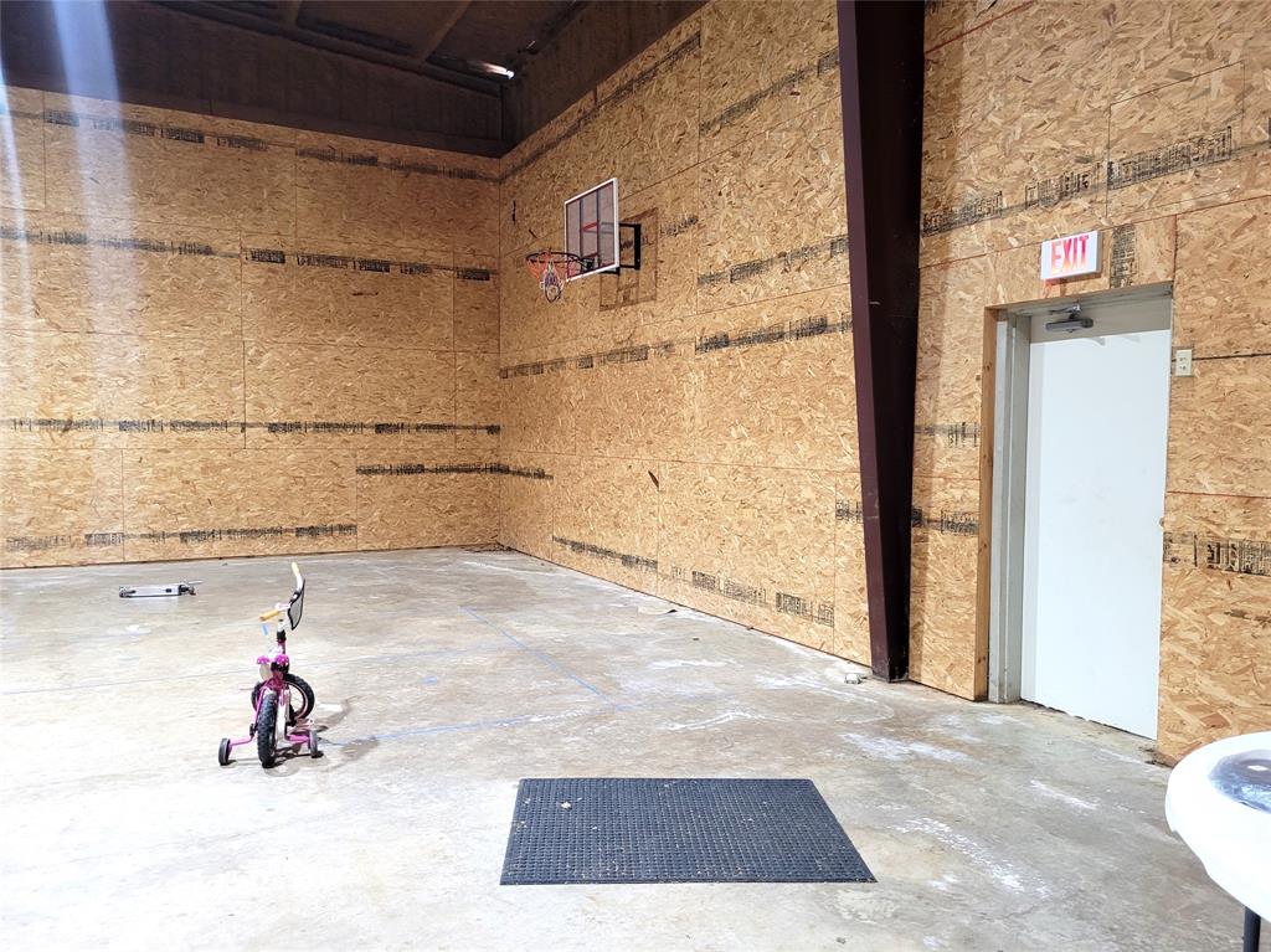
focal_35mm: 26
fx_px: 954
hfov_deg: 67.3
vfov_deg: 53.0
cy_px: 476
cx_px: 636
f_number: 1.8
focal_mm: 5.4
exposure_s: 1/40
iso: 250
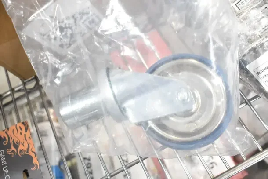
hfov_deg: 55.1
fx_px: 257
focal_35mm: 34
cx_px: 134
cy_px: 90
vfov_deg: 38.4
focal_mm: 23
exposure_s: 1/100
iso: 1600
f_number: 5
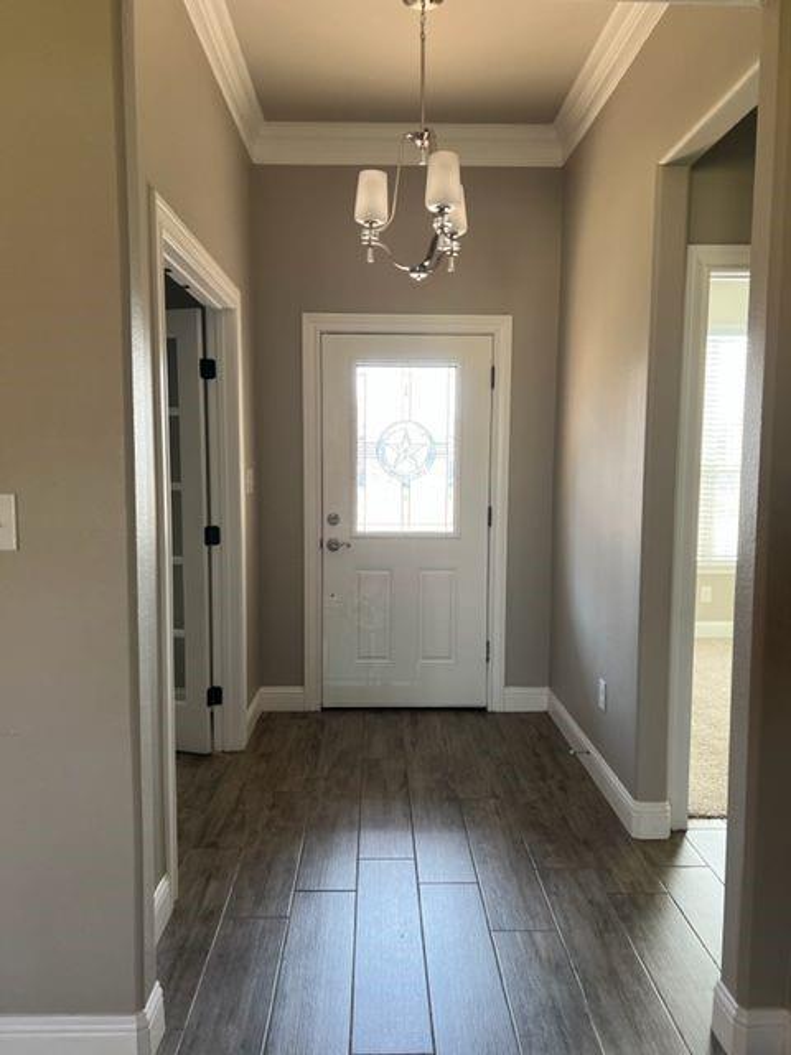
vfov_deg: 67.3
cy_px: 528
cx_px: 396
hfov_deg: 53.1
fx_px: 792
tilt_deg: -5.5
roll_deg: -0.3
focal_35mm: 26
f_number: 1.5
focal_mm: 5.7
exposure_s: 1/120
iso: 125
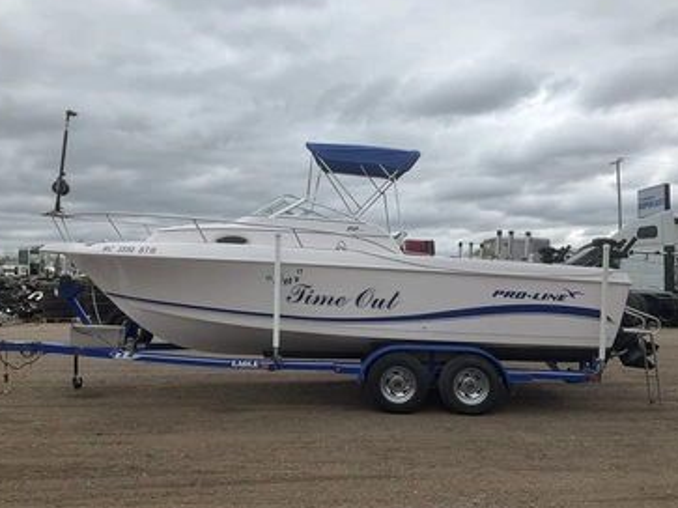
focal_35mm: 32
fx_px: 627
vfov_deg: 44.1
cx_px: 346
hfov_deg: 56.8
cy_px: 250
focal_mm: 3
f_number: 1.8
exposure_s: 1/1342
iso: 25
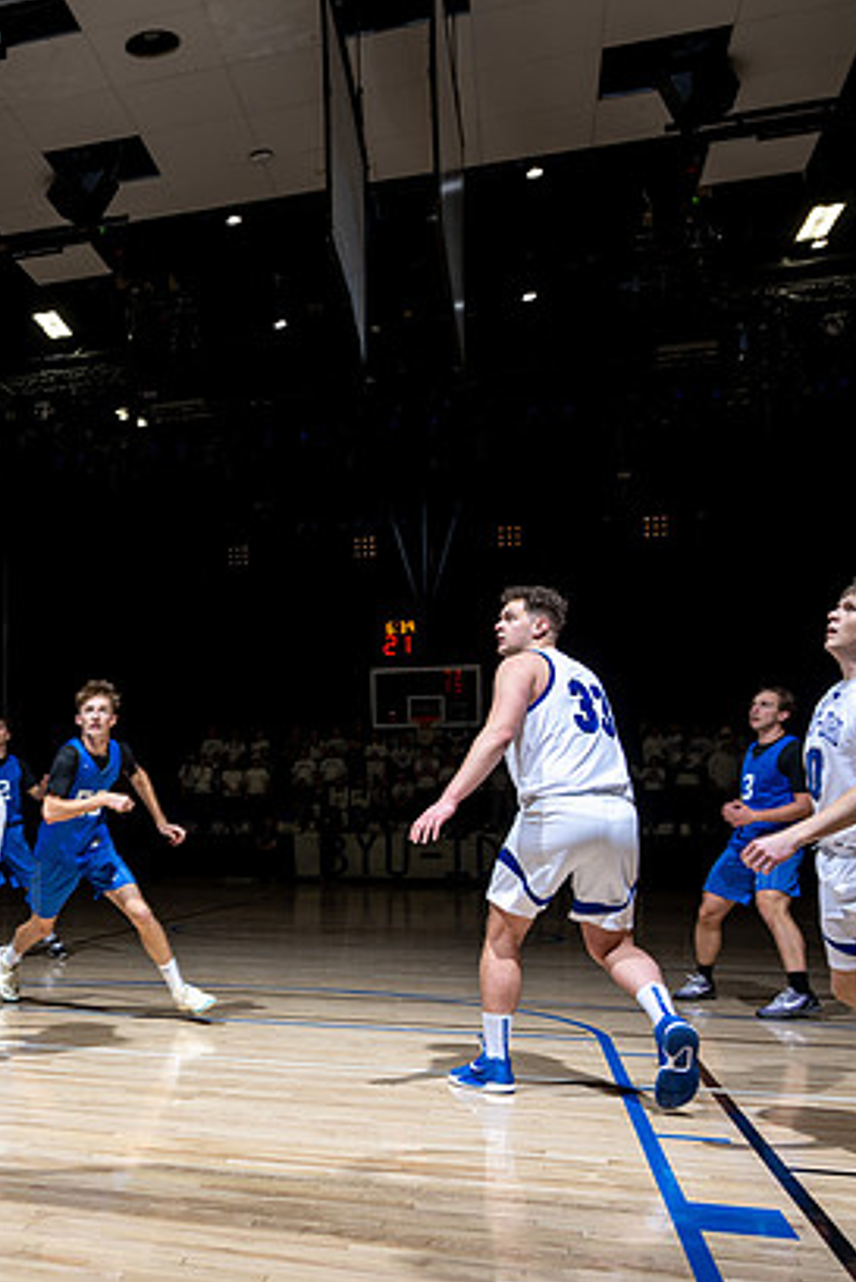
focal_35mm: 42
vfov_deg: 46.2
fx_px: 1497
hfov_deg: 28.4
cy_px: 746
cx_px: -132
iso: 100
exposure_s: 1/60
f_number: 6.3
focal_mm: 24
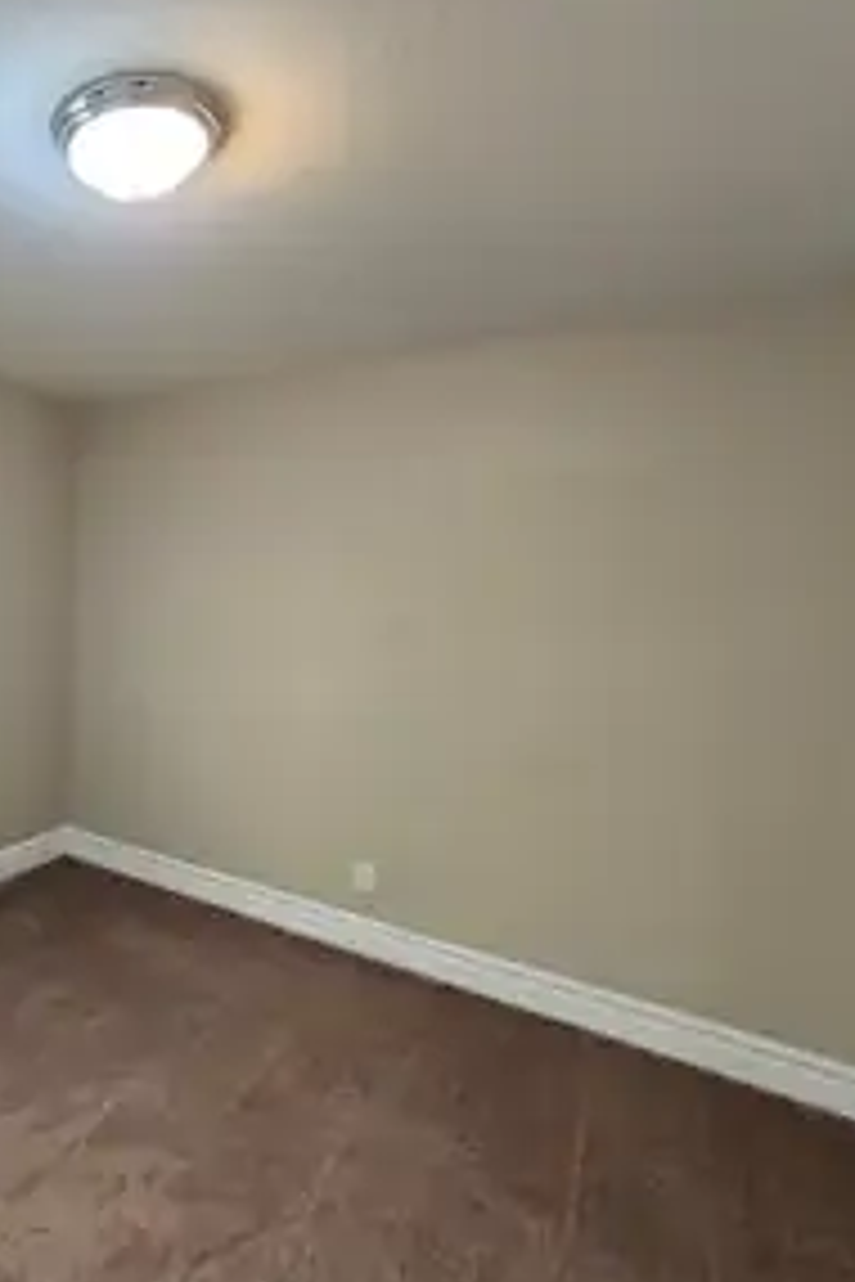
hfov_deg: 54.1
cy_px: 625
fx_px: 677
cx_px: 50
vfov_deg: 86.9
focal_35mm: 19
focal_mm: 2.2
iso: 400
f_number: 2.2
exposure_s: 1/60
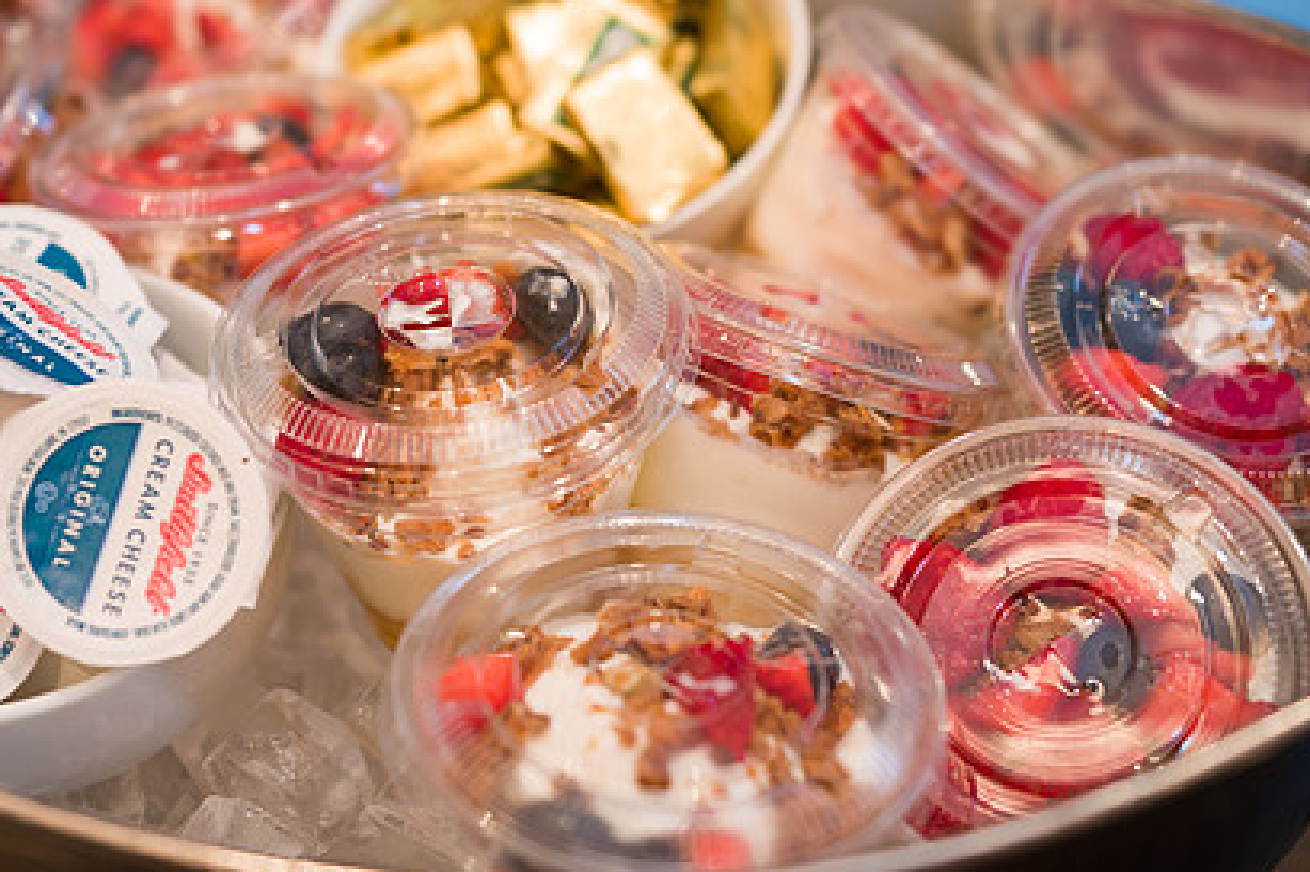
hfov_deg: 38.8
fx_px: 1854
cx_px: 570
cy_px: 426
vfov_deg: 26.4
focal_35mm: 51
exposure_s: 1/200
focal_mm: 36
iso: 400
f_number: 3.2
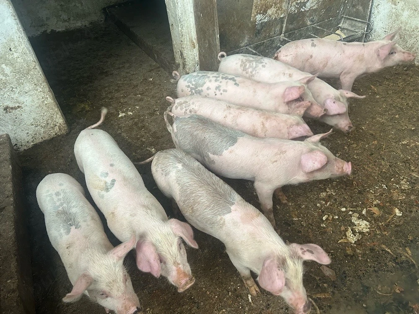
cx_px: 210
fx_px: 315
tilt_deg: -39.1
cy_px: 157
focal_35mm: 26
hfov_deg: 67.3
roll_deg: +7.0
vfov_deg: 53.1
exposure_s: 1/60
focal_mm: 5.7
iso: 250
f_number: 1.5
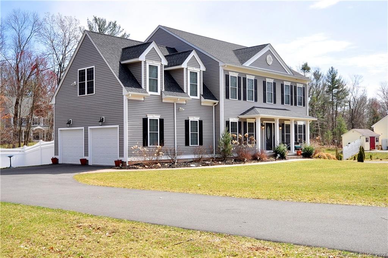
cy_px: 129
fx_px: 323
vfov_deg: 43.5
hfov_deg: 62.0
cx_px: 194
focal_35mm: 30
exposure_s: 1/400
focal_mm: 20
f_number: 8
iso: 320
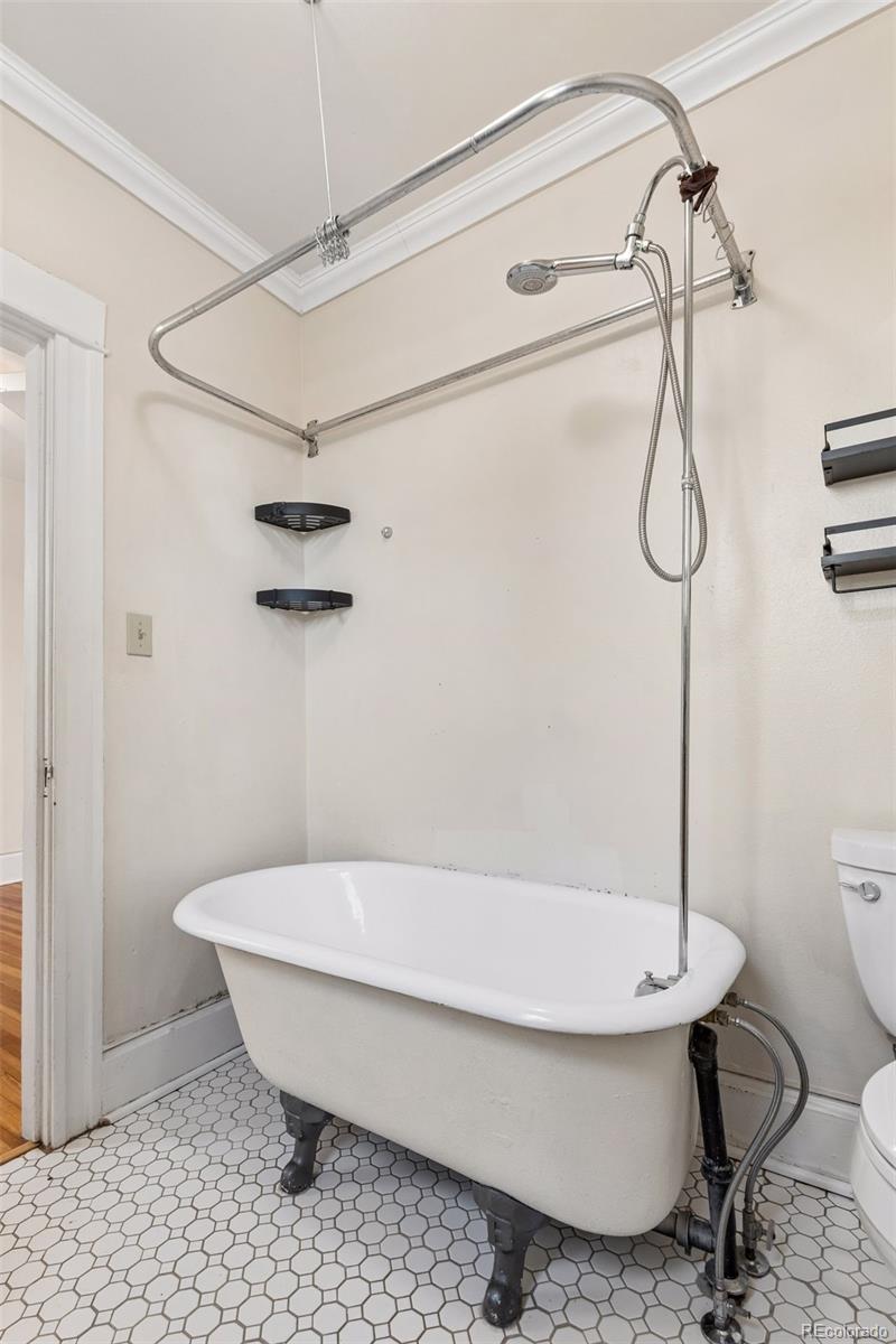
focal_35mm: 17
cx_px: 448
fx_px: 635
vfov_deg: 93.3
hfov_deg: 70.4
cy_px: 672
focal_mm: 17
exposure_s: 1/13
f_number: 9
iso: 400
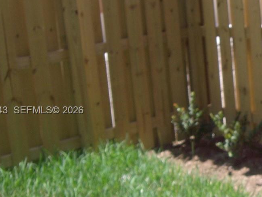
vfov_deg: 15.7
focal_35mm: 94
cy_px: 111
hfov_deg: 20.0
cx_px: 281
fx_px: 711
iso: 64
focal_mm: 6.2
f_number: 4.3
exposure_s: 1/250
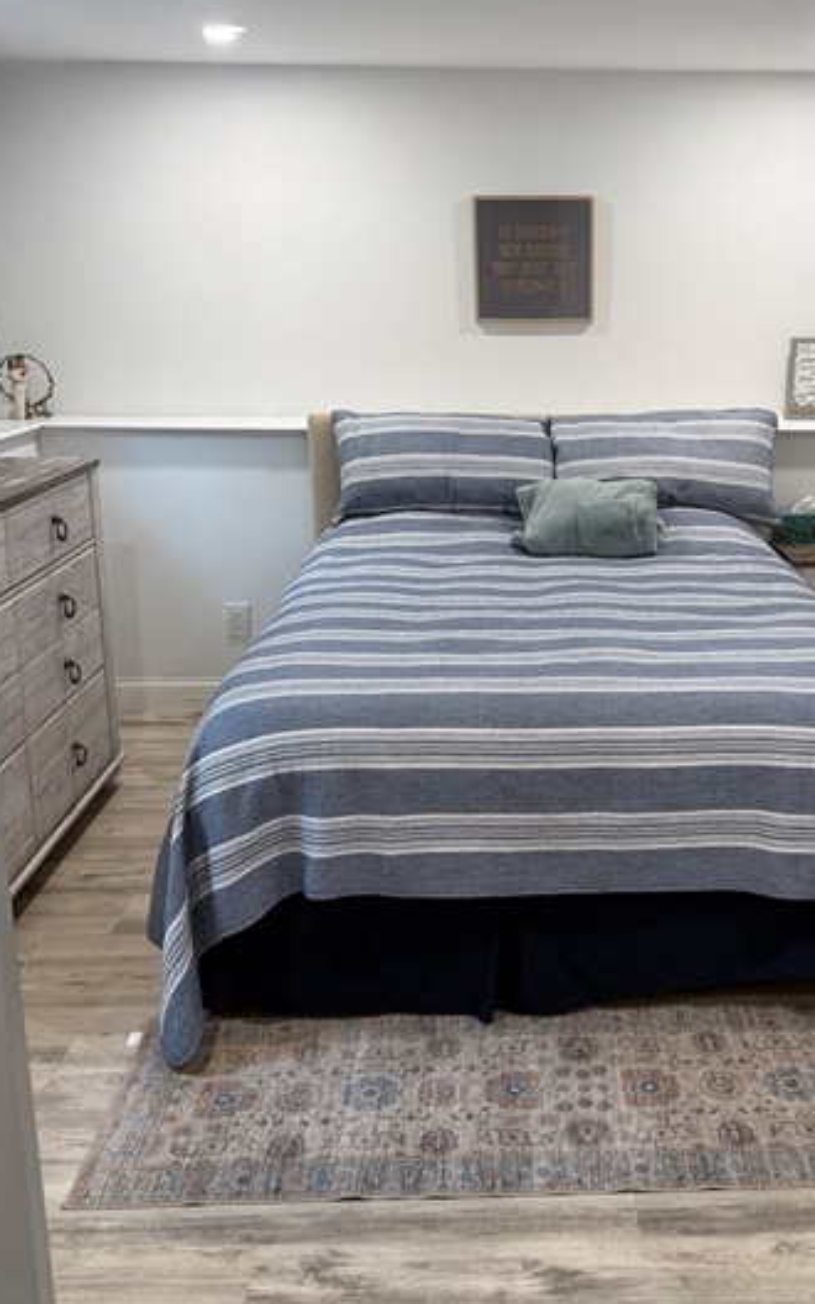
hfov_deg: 33.9
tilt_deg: -13.8
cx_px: 578
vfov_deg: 52.7
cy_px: 617
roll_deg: -0.6
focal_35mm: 37
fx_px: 1315
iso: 200
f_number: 1.78
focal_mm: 6.76
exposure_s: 1/120
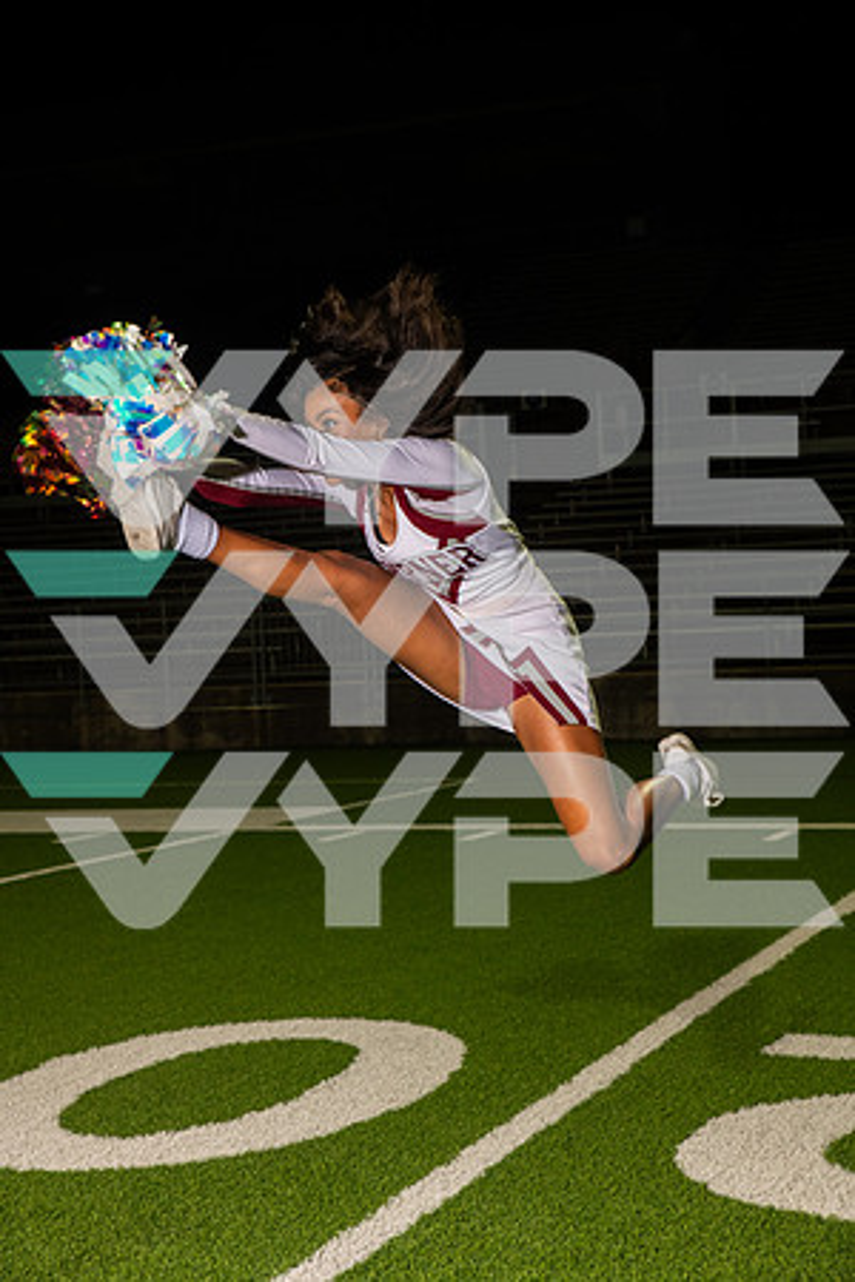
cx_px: 428
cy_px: 641
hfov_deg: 22.6
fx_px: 2137
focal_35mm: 60
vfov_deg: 33.4
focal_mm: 60
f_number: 7.1
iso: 1000
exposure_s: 1/400
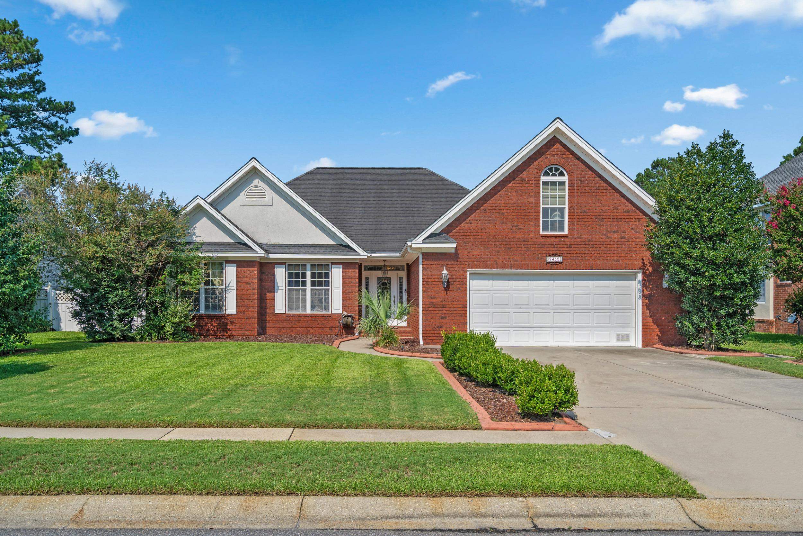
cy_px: 268
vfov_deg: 47.9
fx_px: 602
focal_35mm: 27
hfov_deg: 67.4
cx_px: 402
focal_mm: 27
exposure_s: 1/1000
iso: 250
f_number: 8
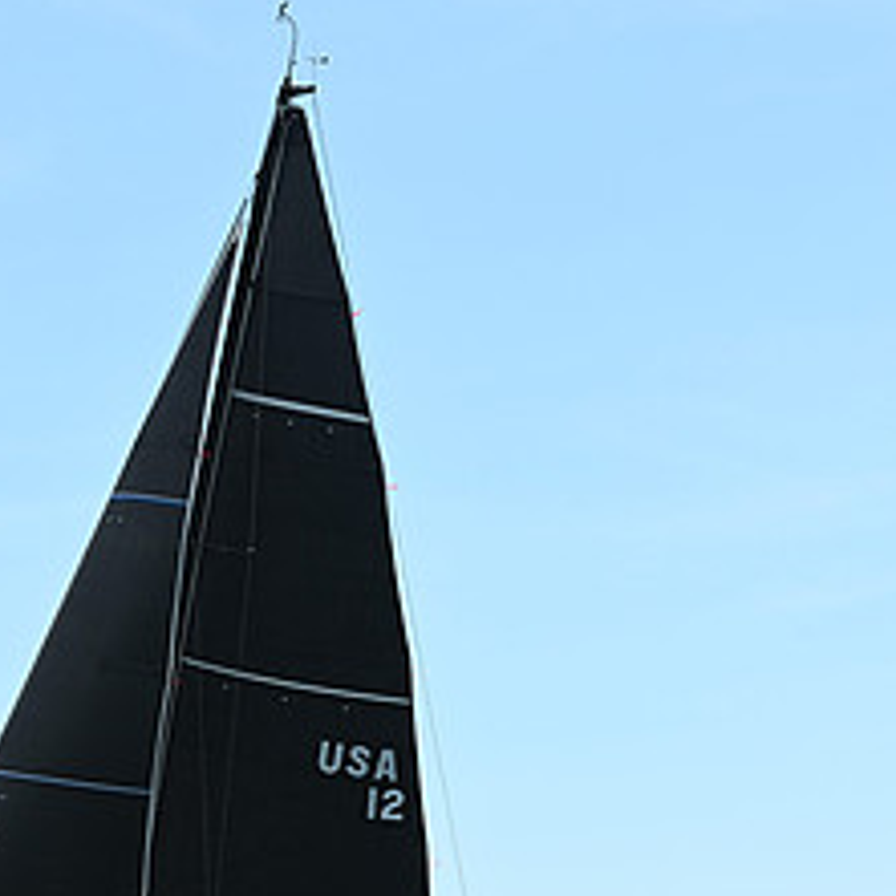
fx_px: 5359
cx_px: 241
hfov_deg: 9.5
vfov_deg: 9.5
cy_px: 860
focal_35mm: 183
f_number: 5.6
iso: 320
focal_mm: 82
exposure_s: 1/1000
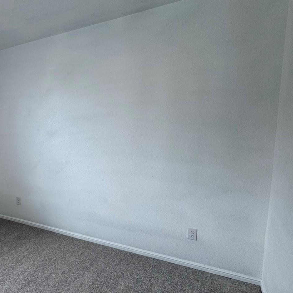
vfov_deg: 58.9
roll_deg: +0.7
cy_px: 164
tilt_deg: -7.0
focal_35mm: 27
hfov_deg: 50.9
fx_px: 259
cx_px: 19
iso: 50
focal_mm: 2.22
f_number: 2.2
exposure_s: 1/120
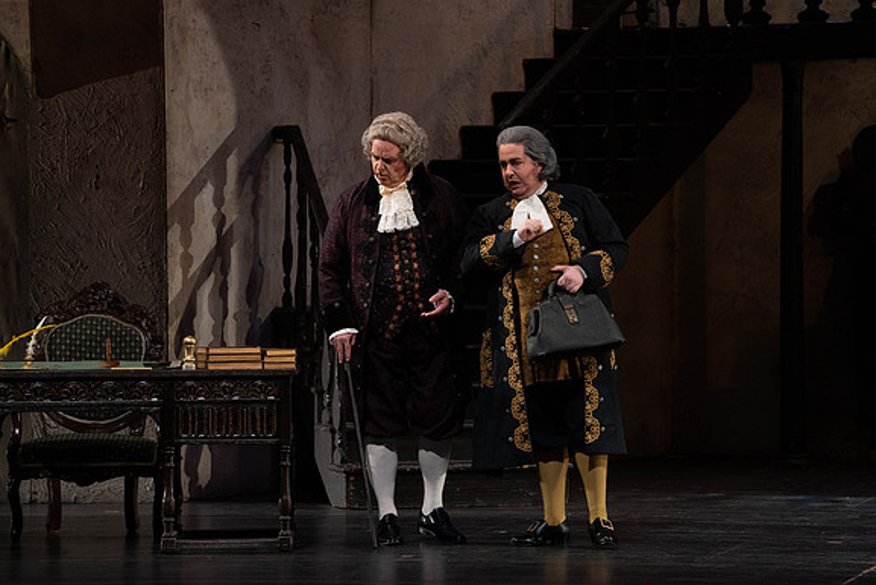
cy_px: 292
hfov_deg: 10.4
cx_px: 439
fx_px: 4819
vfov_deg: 6.9
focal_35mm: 198
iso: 3200
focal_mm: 197
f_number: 9
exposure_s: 1/250
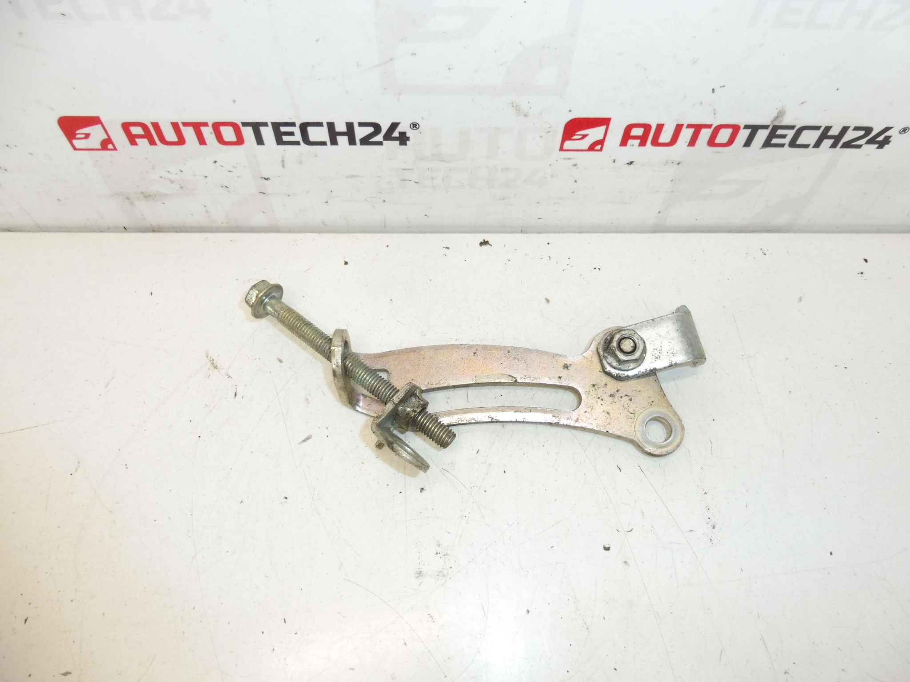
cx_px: 455
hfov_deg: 69.4
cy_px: 341
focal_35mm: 25
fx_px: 657
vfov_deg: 54.9
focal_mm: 4.4
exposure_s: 1/80
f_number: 3.5
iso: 200
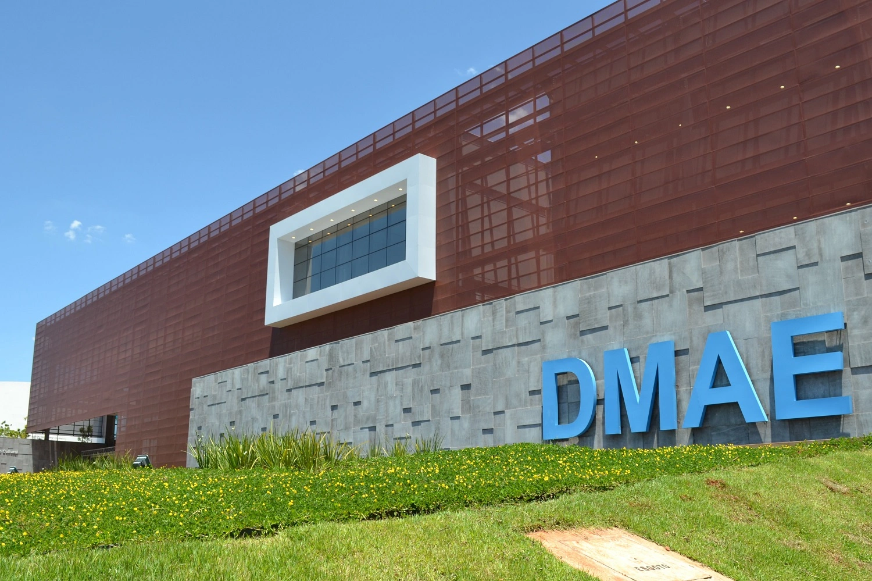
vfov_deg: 47.9
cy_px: 290
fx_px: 654
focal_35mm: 27
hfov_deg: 67.4
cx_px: 436
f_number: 7.1
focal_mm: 18
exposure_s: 1/200
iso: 100
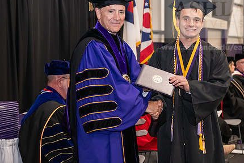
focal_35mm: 89
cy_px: 59
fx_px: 603
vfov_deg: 15.4
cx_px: 136
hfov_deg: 22.9
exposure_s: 1/125
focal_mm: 66
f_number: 5
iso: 2500
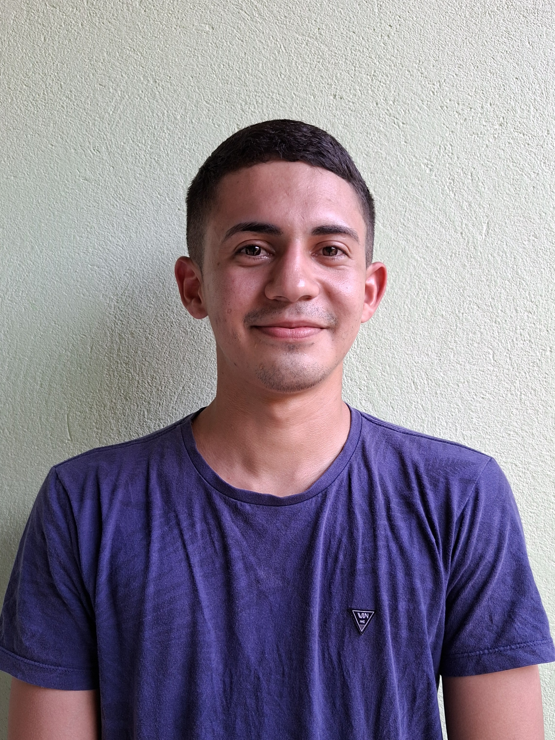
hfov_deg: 58.9
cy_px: 370
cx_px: 278
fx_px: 492
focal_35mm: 23
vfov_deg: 73.9
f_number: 1.8
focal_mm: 5.54
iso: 100
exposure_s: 1/120
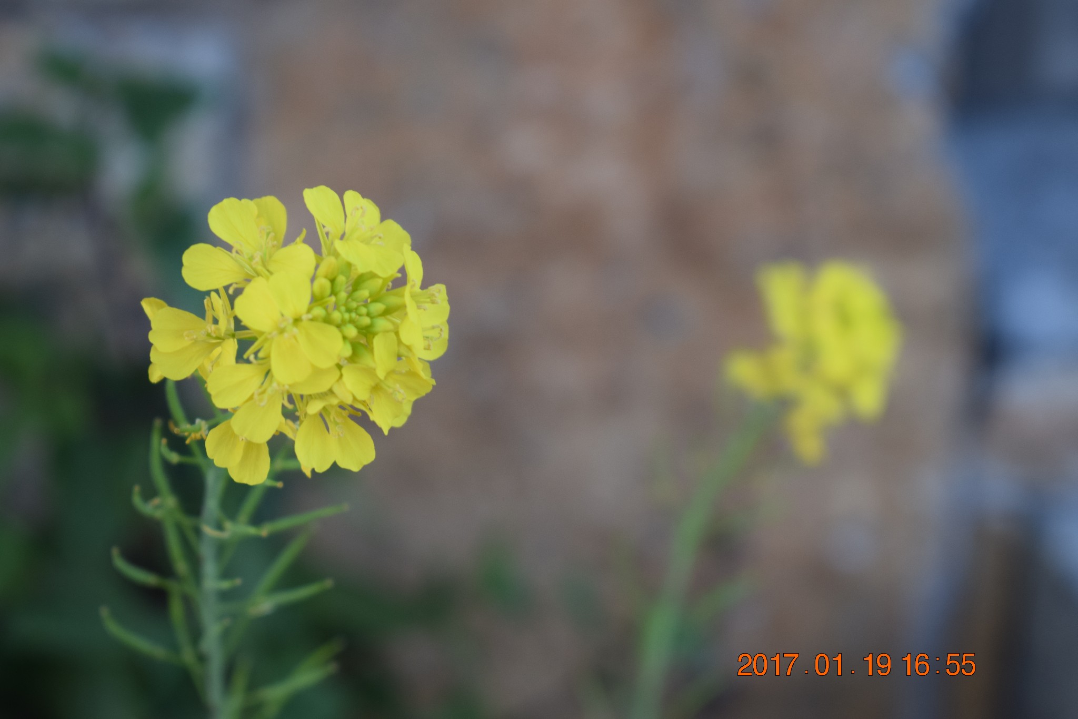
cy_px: 360
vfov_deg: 16.6
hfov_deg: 24.6
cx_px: 539
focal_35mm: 82
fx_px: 2470
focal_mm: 55
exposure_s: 1/160
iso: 400
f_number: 6.3
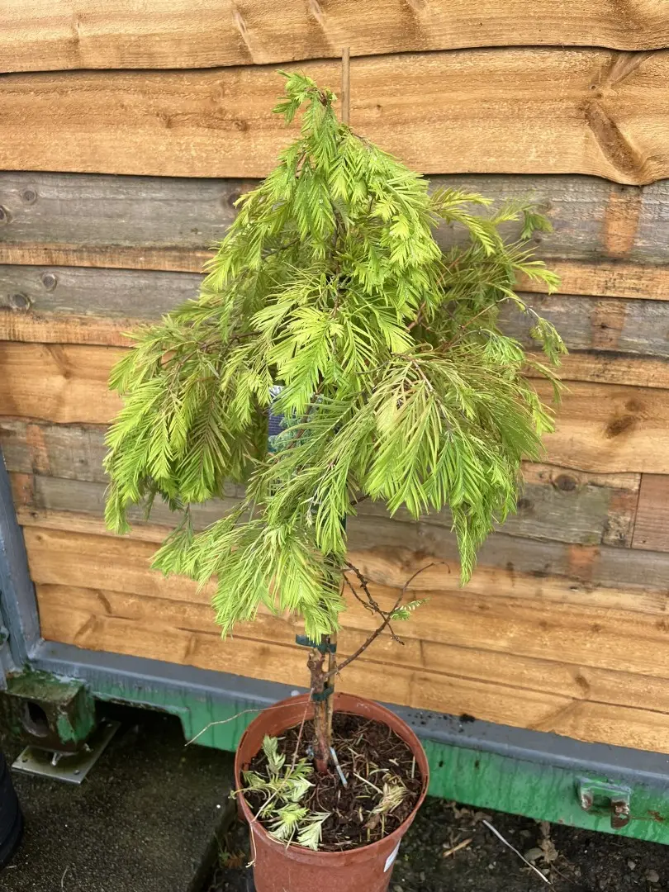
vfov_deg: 67.3
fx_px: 670
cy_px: 446
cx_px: 334
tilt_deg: -21.8
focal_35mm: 26
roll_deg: +1.1
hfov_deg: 53.1
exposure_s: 1/577
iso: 50
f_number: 1.6
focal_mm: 5.1
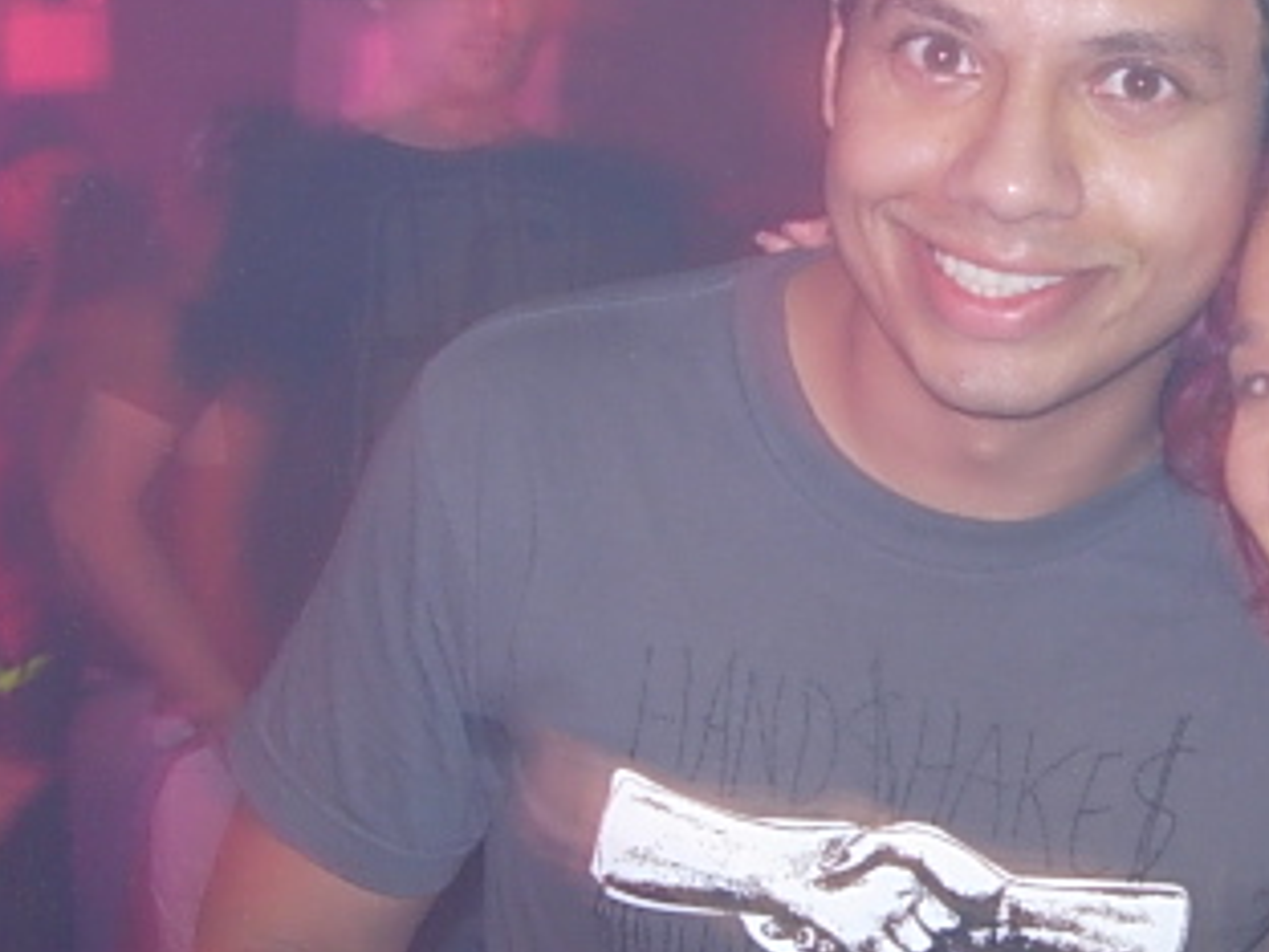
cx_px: 1155
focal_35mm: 78
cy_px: 529
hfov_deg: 24.3
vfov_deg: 18.9
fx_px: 2859
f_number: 2.8
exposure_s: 1
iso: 79
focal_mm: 7.8
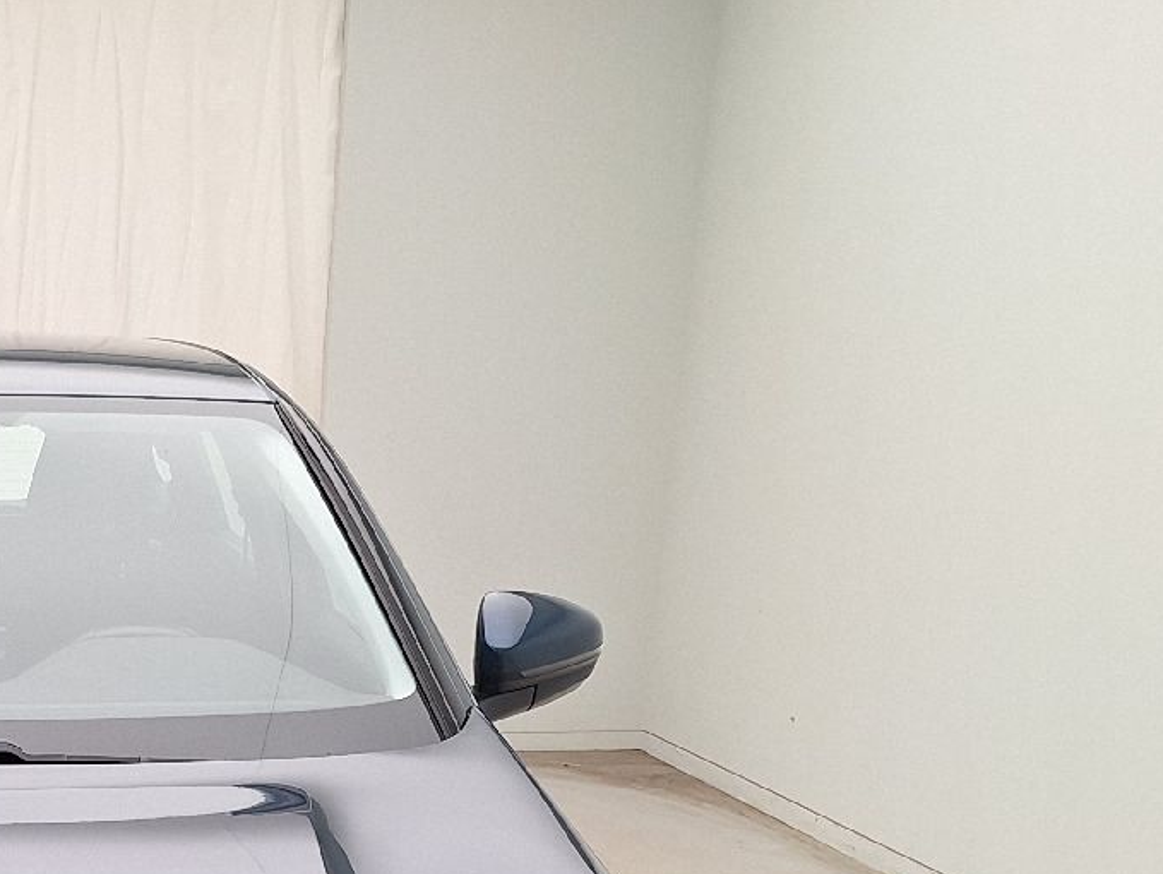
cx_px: -159
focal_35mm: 65
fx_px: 2185
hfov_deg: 27.0
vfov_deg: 20.6
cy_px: 1145
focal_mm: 5.54
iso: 40
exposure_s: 1/100
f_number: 1.8
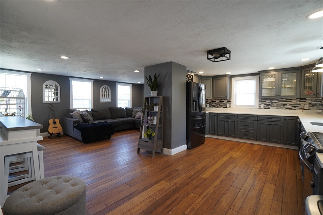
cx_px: 162
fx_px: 148
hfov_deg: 95.0
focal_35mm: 16
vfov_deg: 72.0
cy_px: 108
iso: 1000
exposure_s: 1/200
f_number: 4
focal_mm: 11
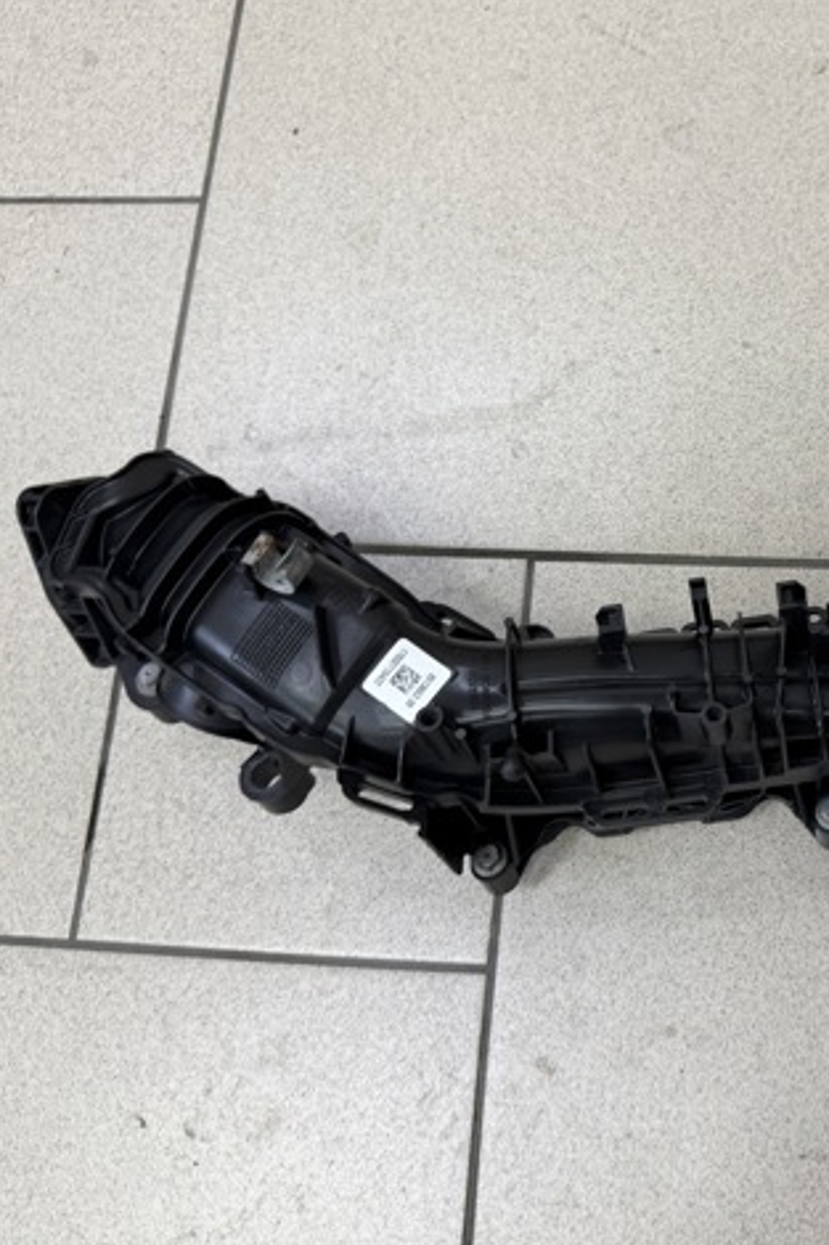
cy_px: 612
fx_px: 1175
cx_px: 681
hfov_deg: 37.3
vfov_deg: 55.8
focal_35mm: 34
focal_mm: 6.76
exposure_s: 1/50
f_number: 1.78
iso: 125
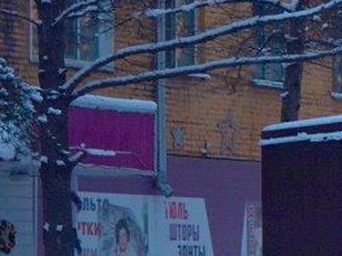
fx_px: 3111
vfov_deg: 4.7
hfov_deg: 6.1
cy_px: 73
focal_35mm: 315
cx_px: 691
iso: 250
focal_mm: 48
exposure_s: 1/1250
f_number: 8
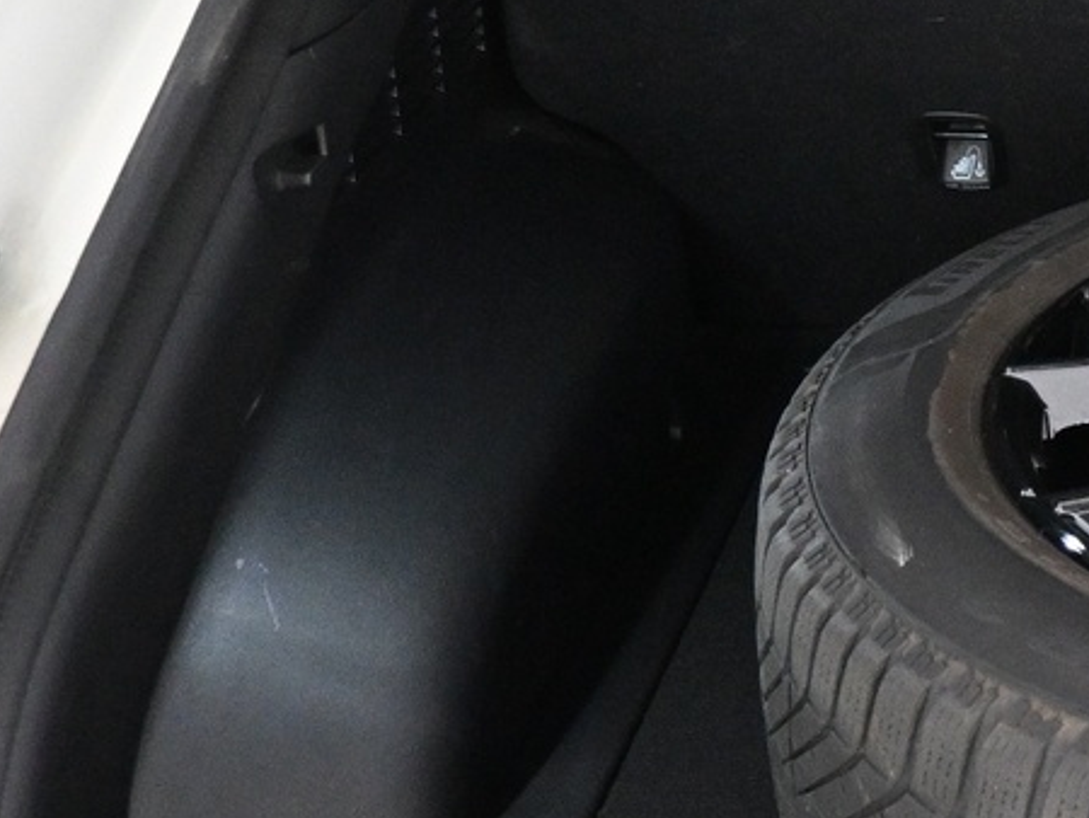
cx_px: 1556
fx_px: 2613
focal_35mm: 83
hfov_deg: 20.6
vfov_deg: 17.8
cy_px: 443
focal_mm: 16
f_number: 3.5
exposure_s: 1/60
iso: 4000
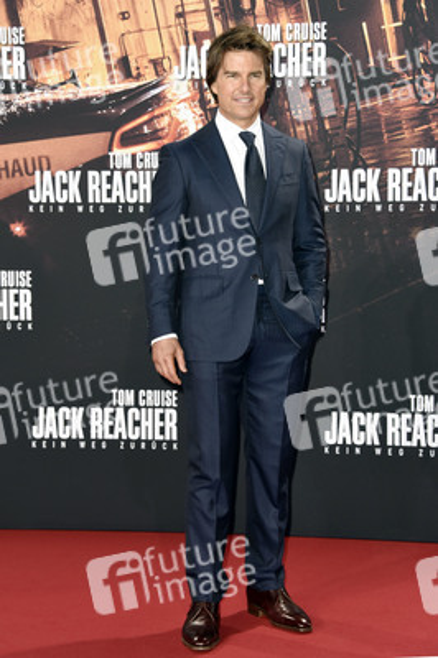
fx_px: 1499
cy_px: 329
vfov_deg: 24.8
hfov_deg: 16.6
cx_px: 219
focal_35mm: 82
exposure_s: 1/250
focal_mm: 82
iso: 800
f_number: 5.6
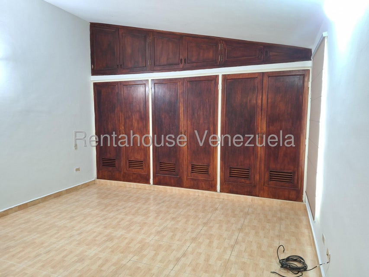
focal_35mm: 23
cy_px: 138
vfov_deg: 58.9
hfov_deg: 73.9
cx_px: 184
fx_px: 245
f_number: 1.8
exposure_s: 1/20
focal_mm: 5.54
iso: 400
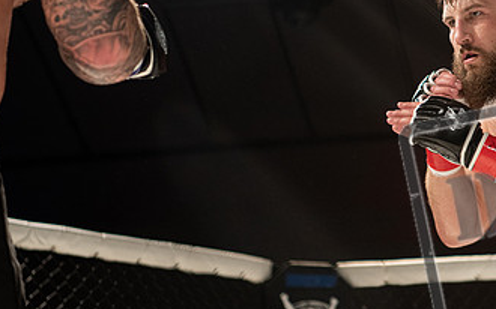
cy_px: 121
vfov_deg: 9.5
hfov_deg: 15.0
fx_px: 1865
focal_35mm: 138
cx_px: 446
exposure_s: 1/1000
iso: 1100
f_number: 2.8
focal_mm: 70
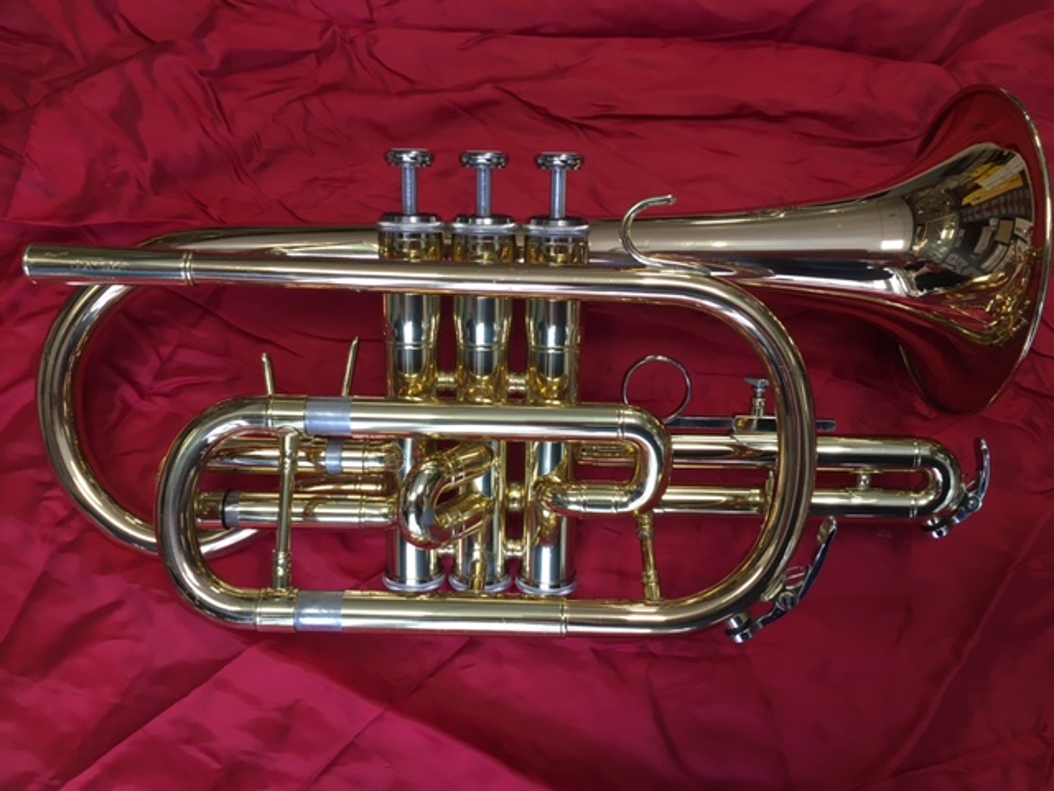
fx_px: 883
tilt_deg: -69.0
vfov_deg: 48.2
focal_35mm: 29
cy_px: 396
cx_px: 527
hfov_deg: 61.7
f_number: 2.2
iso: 80
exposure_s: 1/33
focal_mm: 4.15
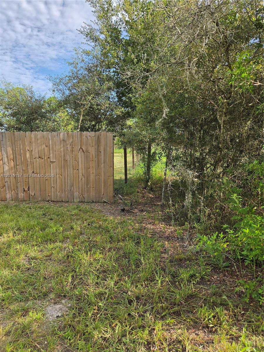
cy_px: 176
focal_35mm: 23
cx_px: 132
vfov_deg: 73.9
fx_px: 234
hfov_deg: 58.9
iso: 80
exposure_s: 1/1957
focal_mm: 5.4
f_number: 1.8
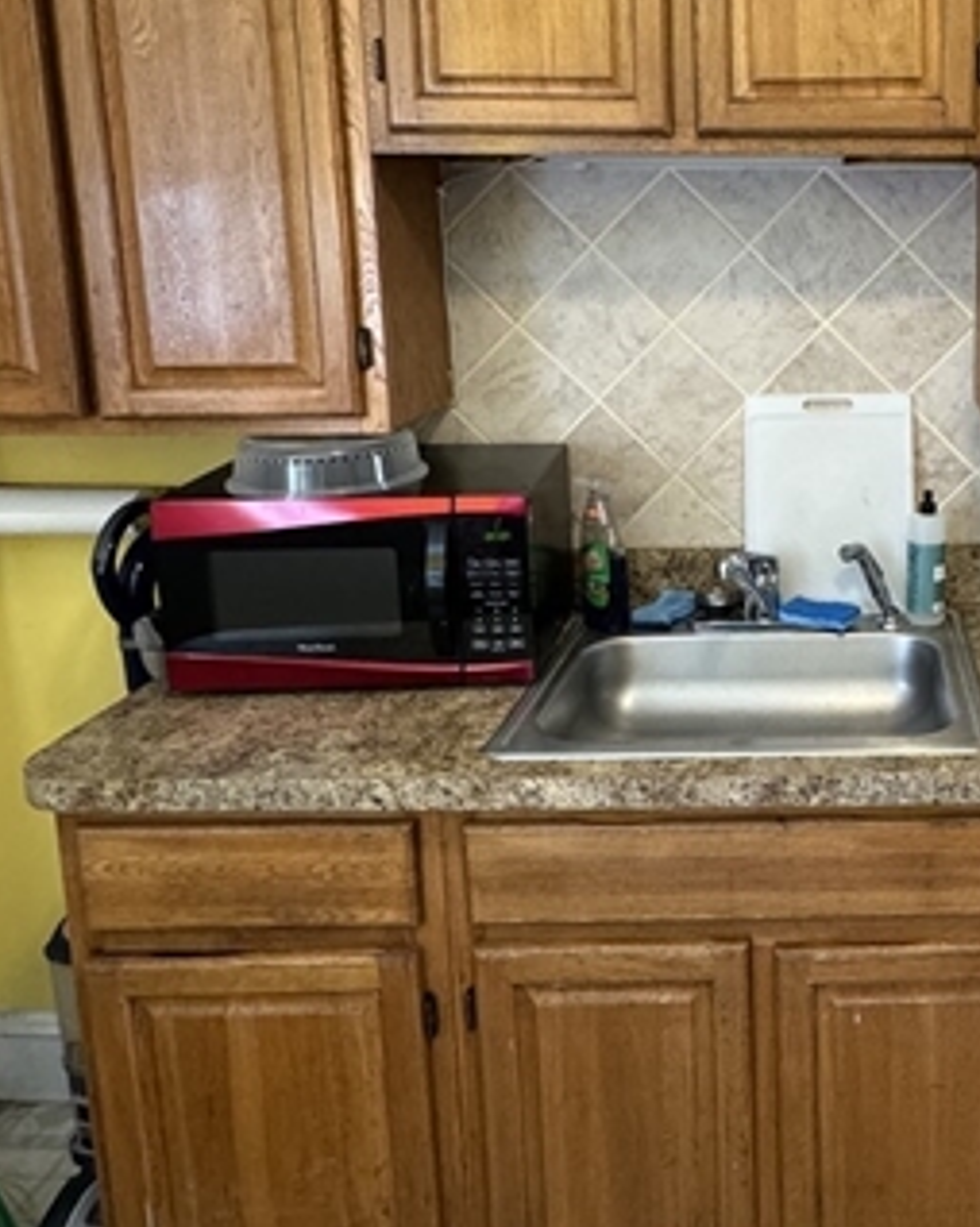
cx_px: 876
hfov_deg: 41.2
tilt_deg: -9.5
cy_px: 428
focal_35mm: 33
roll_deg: -0.3
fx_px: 1198
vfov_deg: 53.4
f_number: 2.2
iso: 500
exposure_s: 1/60
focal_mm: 2.22
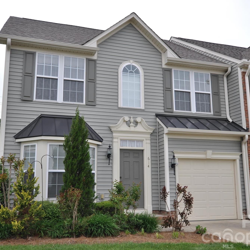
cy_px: 124
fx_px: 319
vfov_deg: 42.8
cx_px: 123
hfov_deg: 42.8
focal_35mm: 39
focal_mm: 20
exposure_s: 1/200
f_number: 7.1
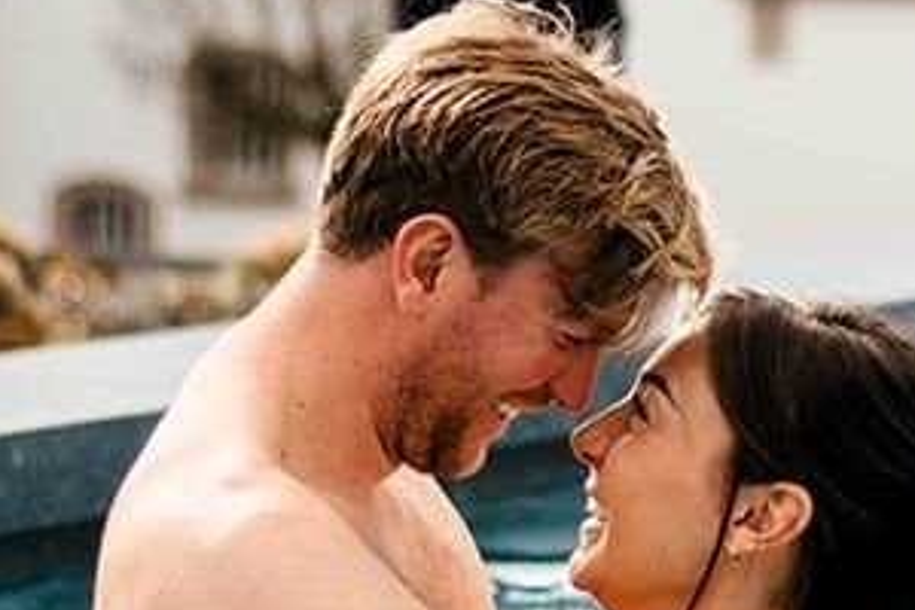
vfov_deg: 5.1
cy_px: -120
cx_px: 1159
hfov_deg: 7.6
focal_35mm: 267
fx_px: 6786
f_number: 1.8
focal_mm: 50
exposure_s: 1/6400
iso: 160
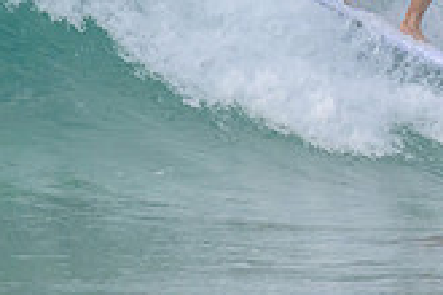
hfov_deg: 0.9
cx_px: 618
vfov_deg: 0.6
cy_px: -90
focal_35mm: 2208
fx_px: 27169
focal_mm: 630
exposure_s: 1/2000
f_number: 11
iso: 1400
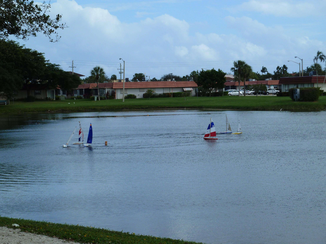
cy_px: 122
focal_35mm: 96
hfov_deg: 20.4
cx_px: 163
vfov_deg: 15.4
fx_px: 904
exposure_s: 1/500
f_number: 5
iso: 80
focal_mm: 15.8
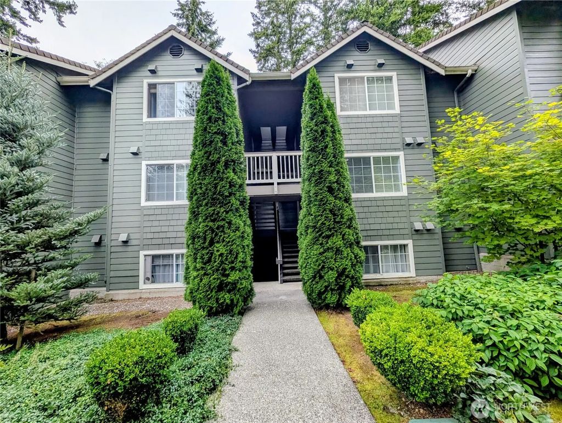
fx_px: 195
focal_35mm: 12
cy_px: 212
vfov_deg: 94.6
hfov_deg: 110.5
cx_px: 281
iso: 37
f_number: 1.7
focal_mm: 2.02
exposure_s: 1/1027
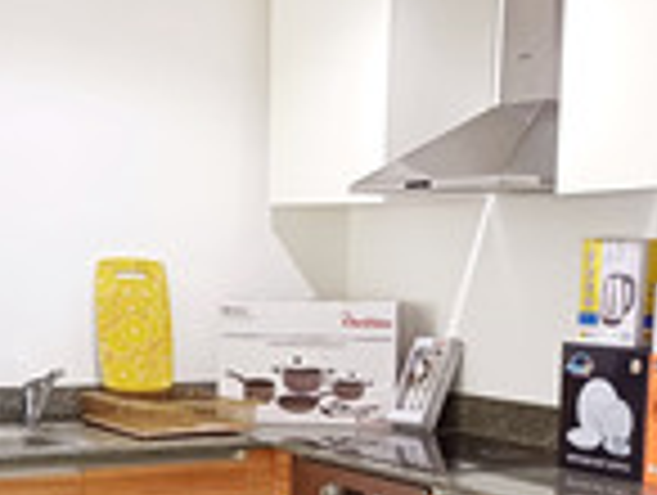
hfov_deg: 24.9
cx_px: 250
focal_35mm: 78
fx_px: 1483
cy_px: 578
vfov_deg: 18.1
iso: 250
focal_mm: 4.65
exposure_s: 1/50
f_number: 1.8
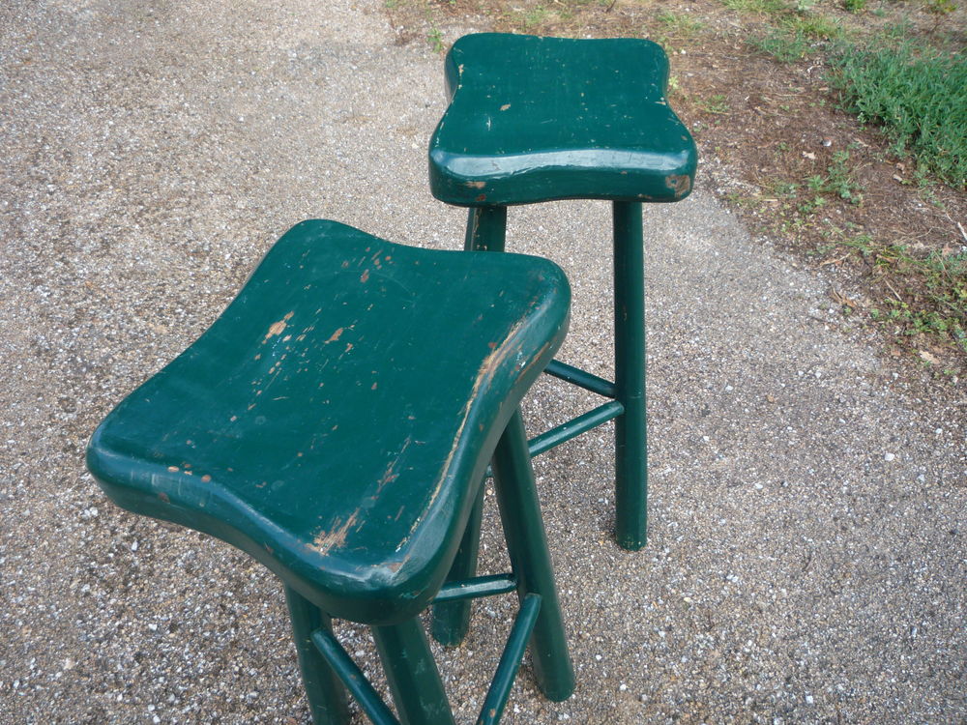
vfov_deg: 46.8
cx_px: 484
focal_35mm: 30
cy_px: 362
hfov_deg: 60.0
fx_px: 838
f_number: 3.5
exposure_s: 1/100
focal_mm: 5.2
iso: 100
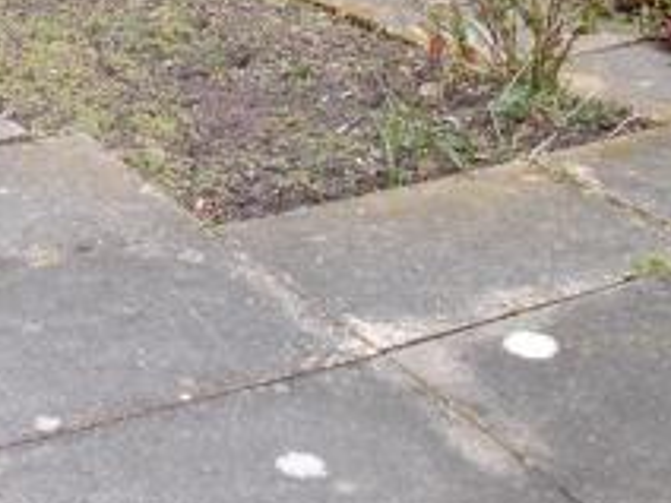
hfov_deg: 24.4
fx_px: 1493
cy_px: -153
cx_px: 33
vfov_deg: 17.9
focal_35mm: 77
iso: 100
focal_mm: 6
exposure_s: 1/100
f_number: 2.5
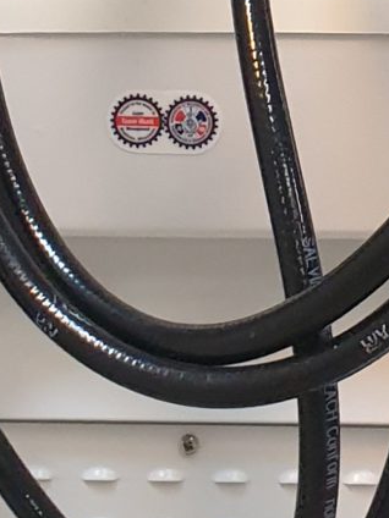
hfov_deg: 9.4
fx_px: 2352
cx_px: 401
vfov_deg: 11.1
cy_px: -605
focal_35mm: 157
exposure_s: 1/50
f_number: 2.4
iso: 250
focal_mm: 4.3
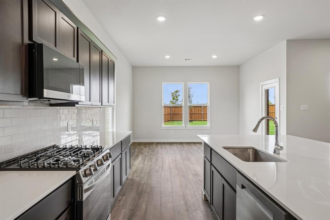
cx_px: 165
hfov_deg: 81.2
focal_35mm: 21
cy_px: 110
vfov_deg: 59.5
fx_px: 192
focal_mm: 14
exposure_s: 1/60
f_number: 8
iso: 400
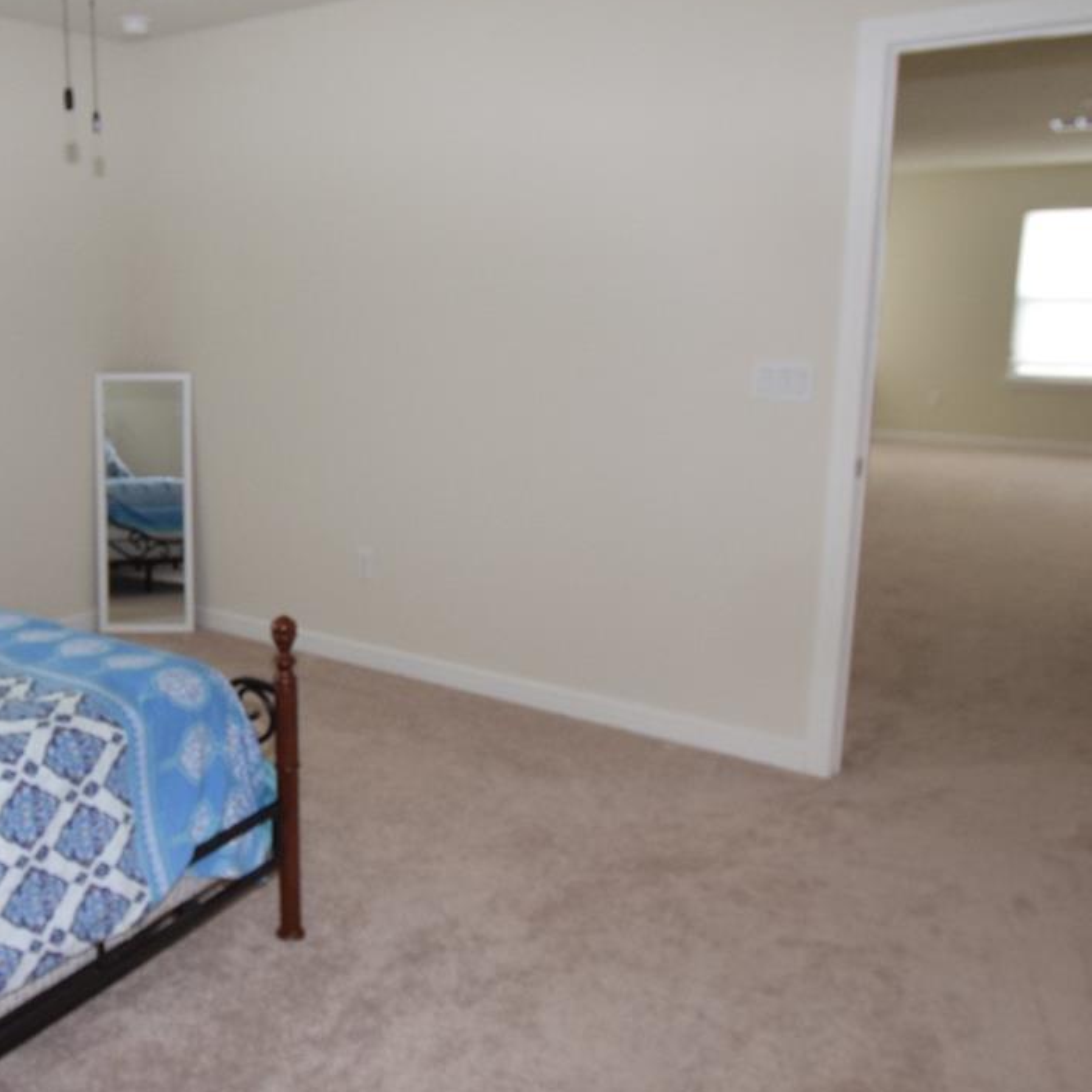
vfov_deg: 55.6
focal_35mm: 29
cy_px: 511
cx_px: 297
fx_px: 1035
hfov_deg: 53.5
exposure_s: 1/100
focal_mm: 10
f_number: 5
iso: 800
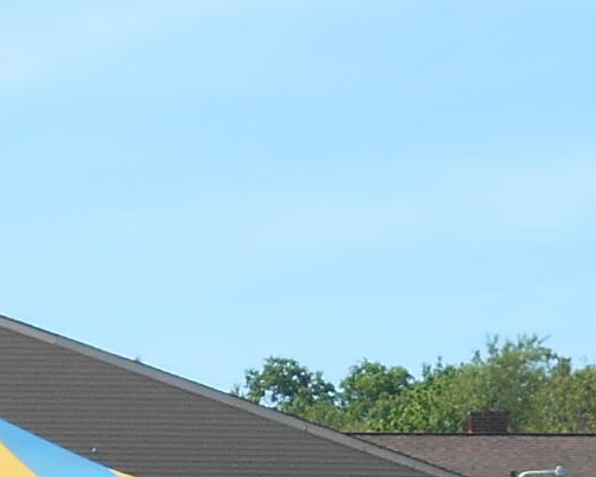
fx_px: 5047
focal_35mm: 286
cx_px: 234
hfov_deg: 6.8
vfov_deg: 5.4
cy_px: 714
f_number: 4.5
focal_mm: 8.8
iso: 80
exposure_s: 1/500
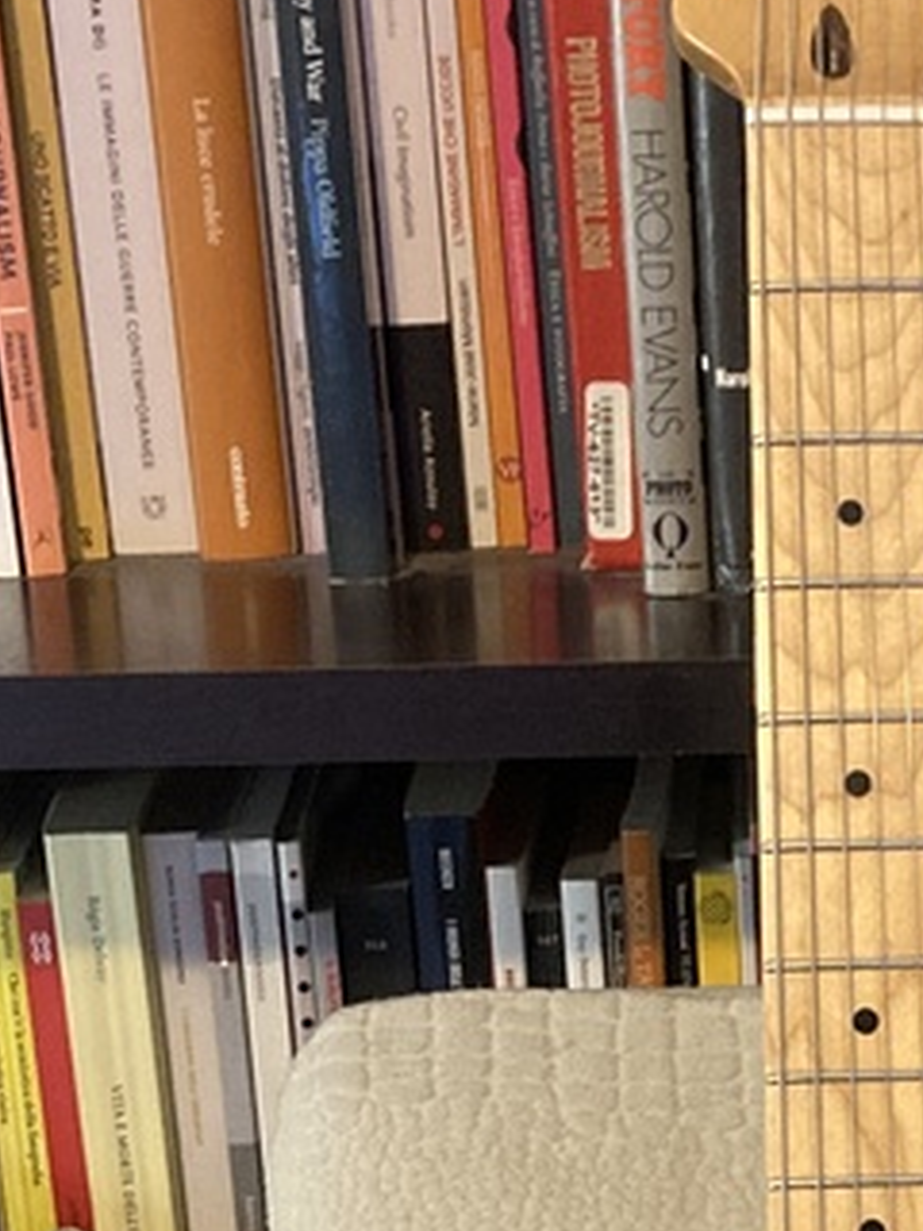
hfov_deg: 13.9
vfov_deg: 17.9
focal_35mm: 105
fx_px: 3733
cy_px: 1446
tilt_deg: -22.1
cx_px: 919
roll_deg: +1.0
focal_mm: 3.99
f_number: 1.8
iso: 400
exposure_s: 1/25
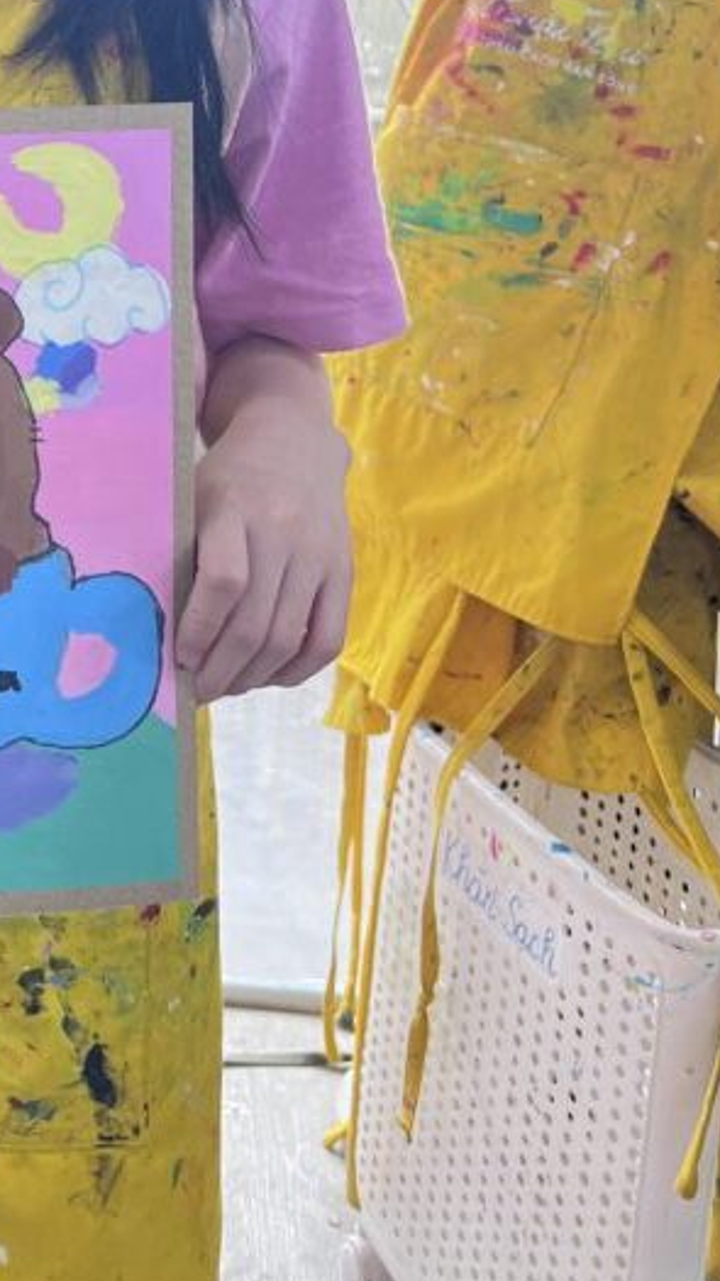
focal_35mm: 54
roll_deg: -1.7
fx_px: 1834
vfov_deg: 36.8
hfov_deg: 20.8
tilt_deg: -9.2
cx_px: -127
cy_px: 212
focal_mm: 5.7
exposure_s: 1/121
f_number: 1.5
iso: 80
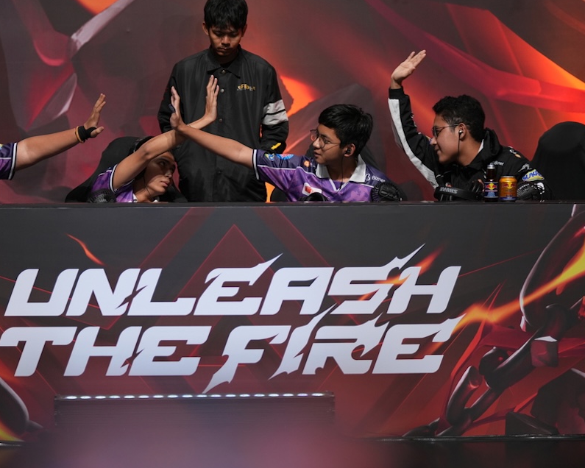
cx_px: 220
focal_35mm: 143
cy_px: 196
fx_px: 2476
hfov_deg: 13.5
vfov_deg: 10.8
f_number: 2.8
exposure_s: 1/250
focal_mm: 101
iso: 640
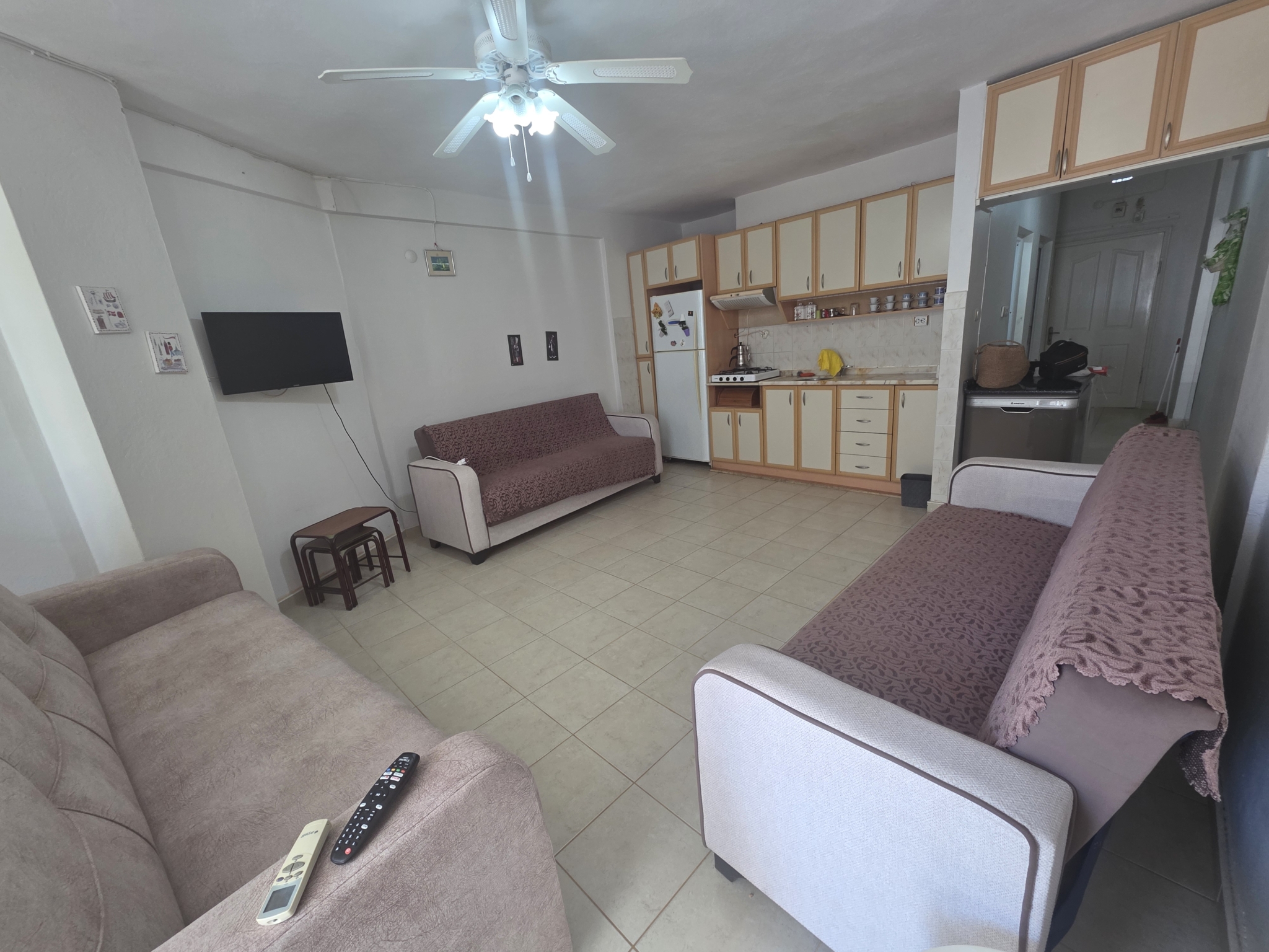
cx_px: 634
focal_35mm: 13
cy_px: 476
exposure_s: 1/100
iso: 125
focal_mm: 2.2
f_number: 1.9
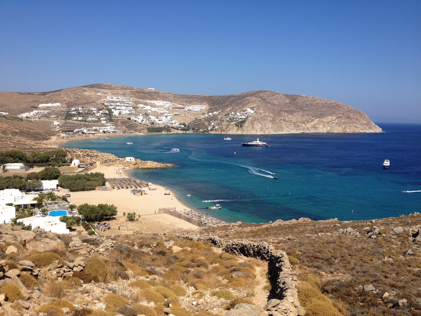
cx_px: 210
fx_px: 426
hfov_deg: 52.6
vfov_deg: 40.7
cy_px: 158
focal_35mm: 35
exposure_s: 1/2304
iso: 50
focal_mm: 4.28
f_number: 2.4
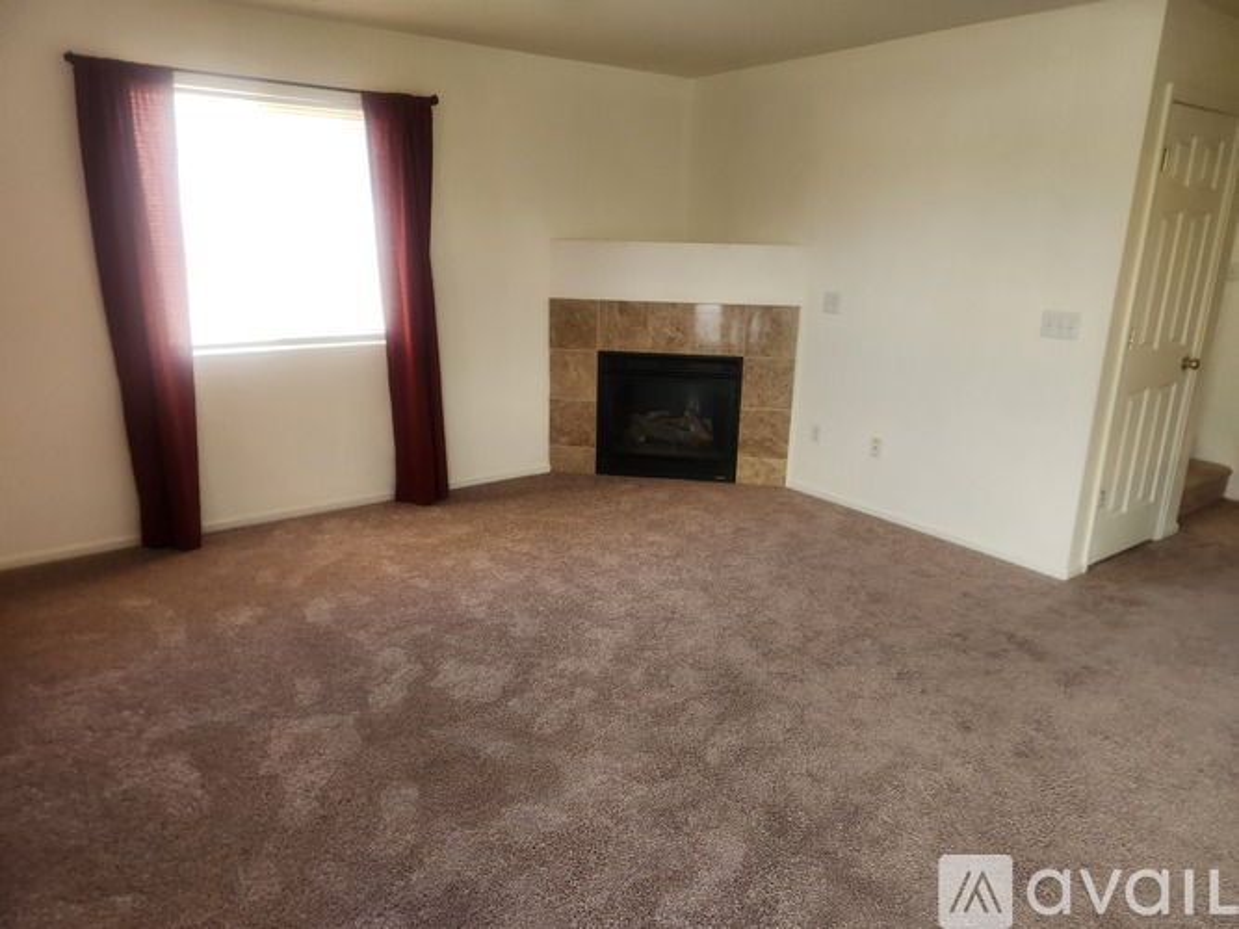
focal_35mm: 23
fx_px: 823
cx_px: 620
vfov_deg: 58.9
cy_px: 464
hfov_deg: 73.9
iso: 125
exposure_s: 1/180
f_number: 1.8
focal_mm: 5.4
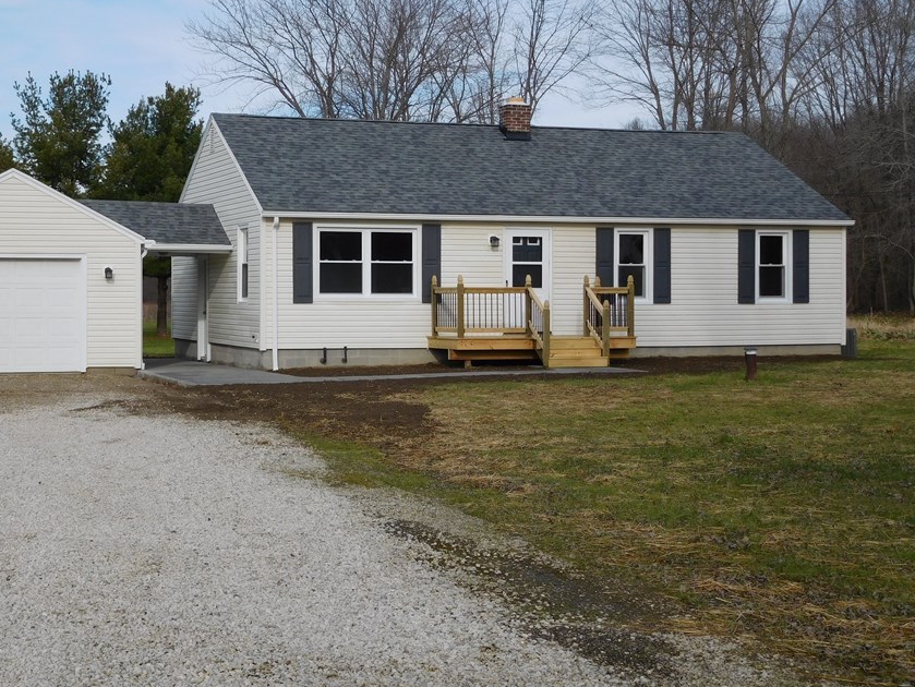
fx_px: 1613
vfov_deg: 24.0
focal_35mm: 61
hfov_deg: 31.6
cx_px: 358
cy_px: 305
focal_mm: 8.9
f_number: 4.1
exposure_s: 1/1000
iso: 125
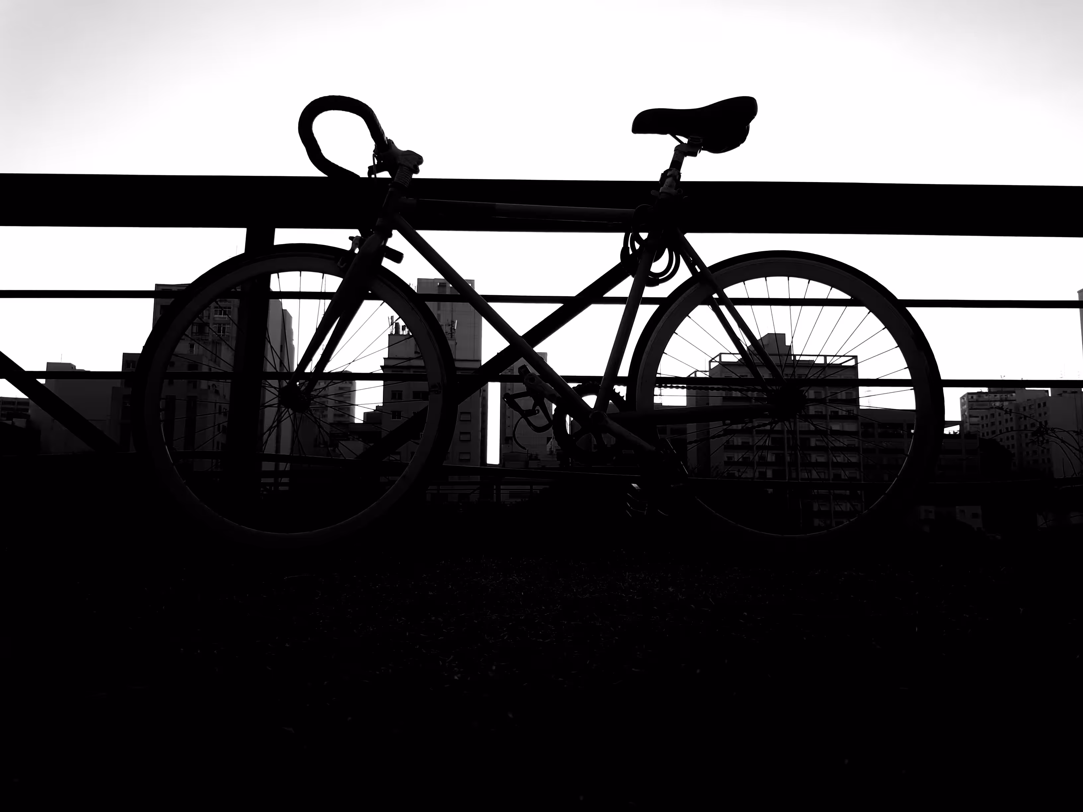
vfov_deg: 51.4
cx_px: 542
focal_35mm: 27
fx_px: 845
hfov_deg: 65.3
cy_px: 406
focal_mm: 3.6
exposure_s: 1/536
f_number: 1.9
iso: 40
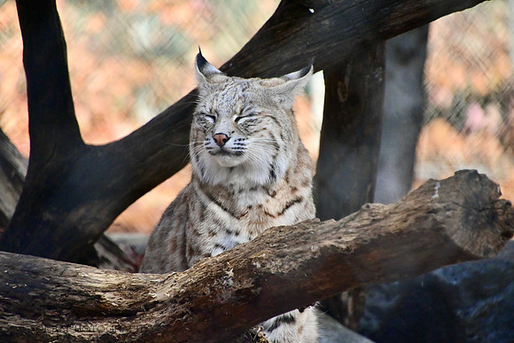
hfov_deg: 3.4
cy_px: 172
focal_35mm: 600
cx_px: 257
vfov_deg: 2.3
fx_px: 8568
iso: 2800
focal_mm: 400
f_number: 6.3
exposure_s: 1/2000
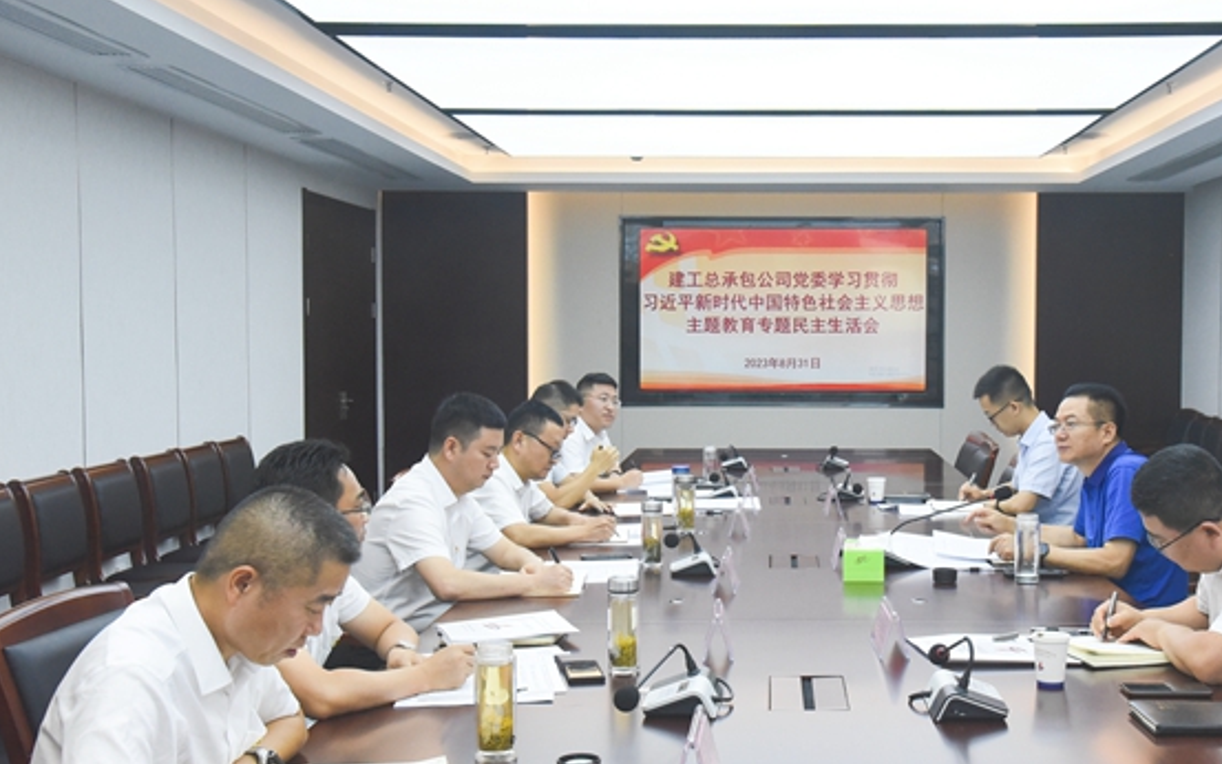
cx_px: 751
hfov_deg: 40.8
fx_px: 1632
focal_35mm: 49
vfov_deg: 26.4
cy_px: 401
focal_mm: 38
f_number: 10
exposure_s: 1/400
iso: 4500
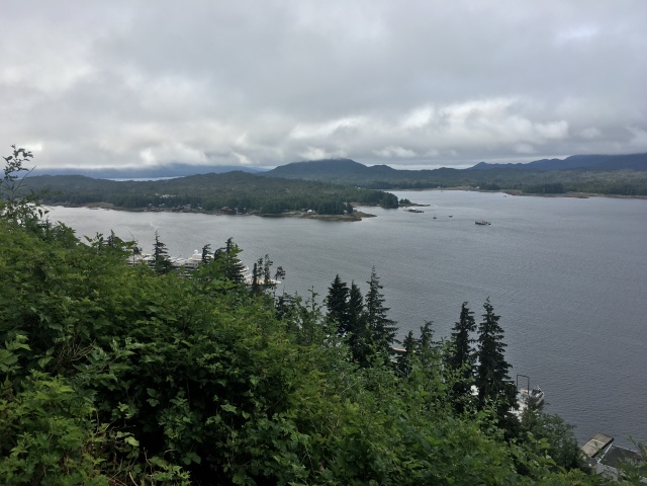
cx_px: 324
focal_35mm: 29
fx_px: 542
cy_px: 243
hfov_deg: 61.7
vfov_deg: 48.2
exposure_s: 1/1374
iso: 25
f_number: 2.2
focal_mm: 4.15
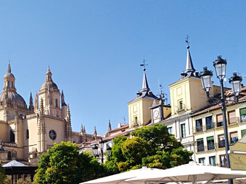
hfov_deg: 37.6
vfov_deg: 28.2
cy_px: 158
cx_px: 73
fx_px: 355
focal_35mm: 50
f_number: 2.2
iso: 100
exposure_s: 1/930
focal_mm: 3.83
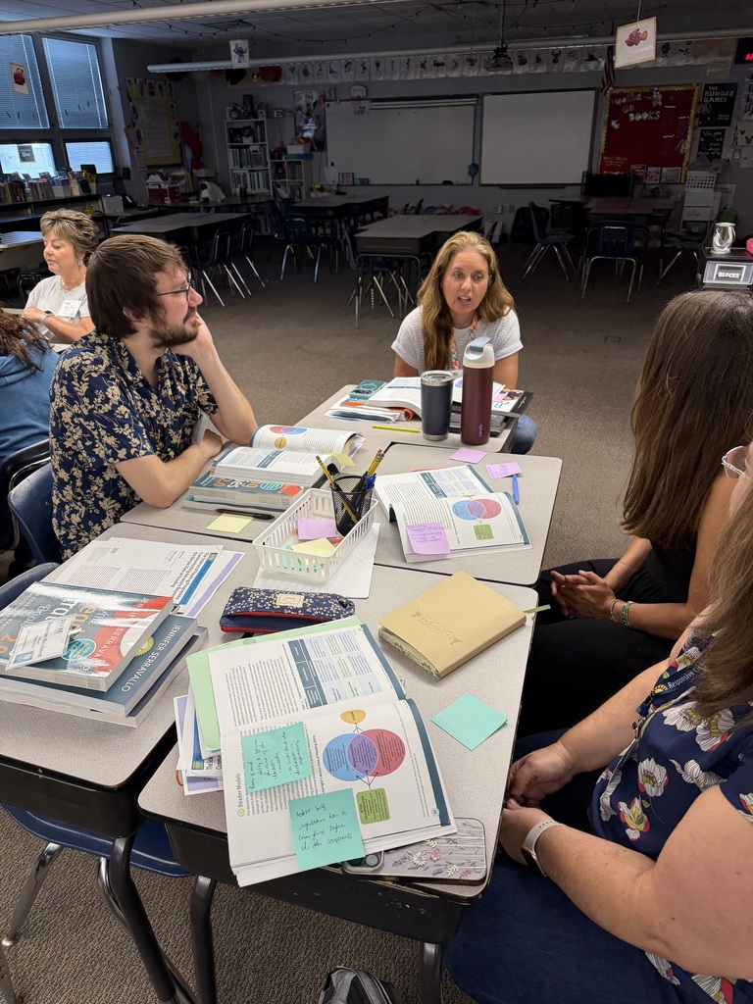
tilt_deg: -27.3
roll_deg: +1.6
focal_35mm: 24
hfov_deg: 56.8
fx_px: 696
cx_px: 376
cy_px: 502
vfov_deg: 71.6
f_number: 1.78
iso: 200
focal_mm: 6.76
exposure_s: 1/120
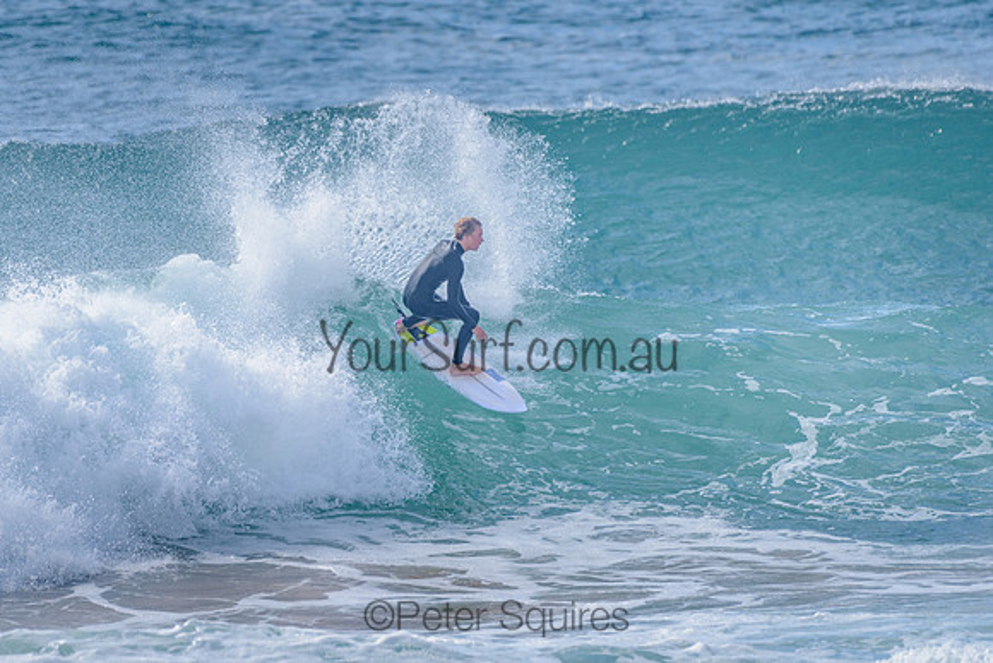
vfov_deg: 2.2
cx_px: 385
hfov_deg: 3.4
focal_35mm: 612
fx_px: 16889
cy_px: 310
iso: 160
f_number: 5.6
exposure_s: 1/2000
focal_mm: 500
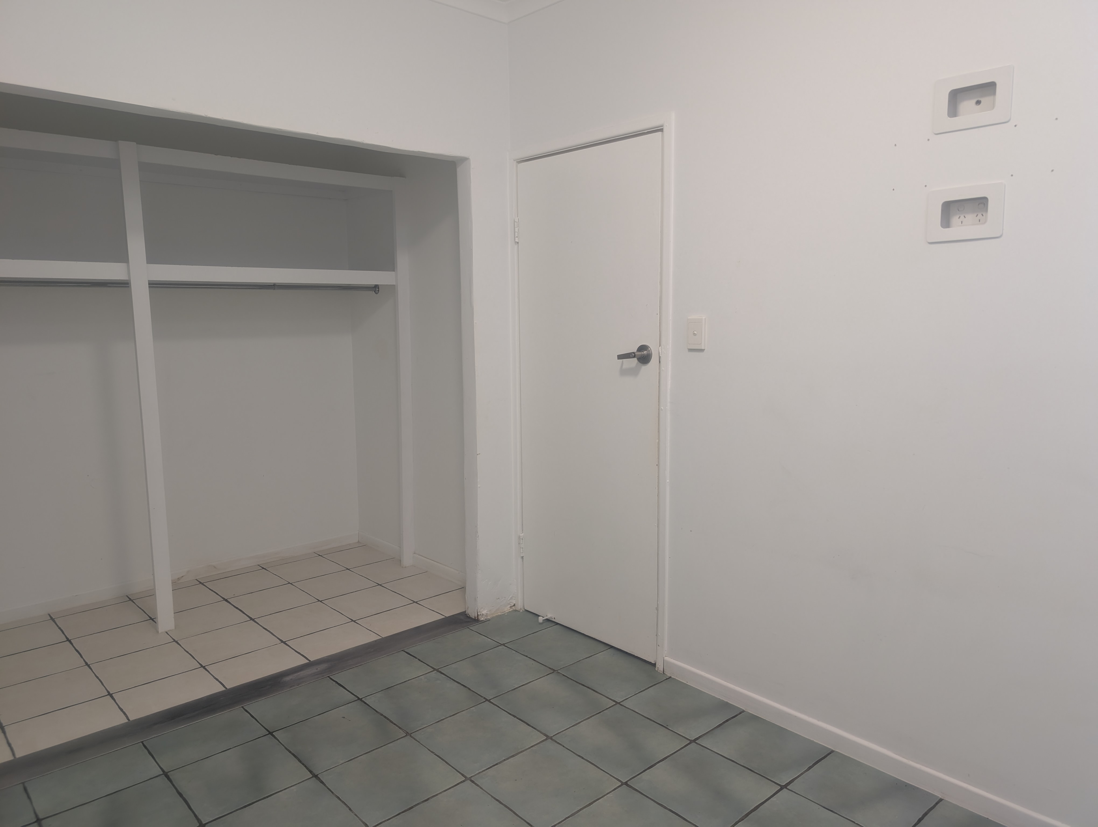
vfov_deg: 56.9
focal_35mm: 24
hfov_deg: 71.5
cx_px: 549
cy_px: 414
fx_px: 762
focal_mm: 6.9
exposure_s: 1/23.8
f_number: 1.68
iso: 56
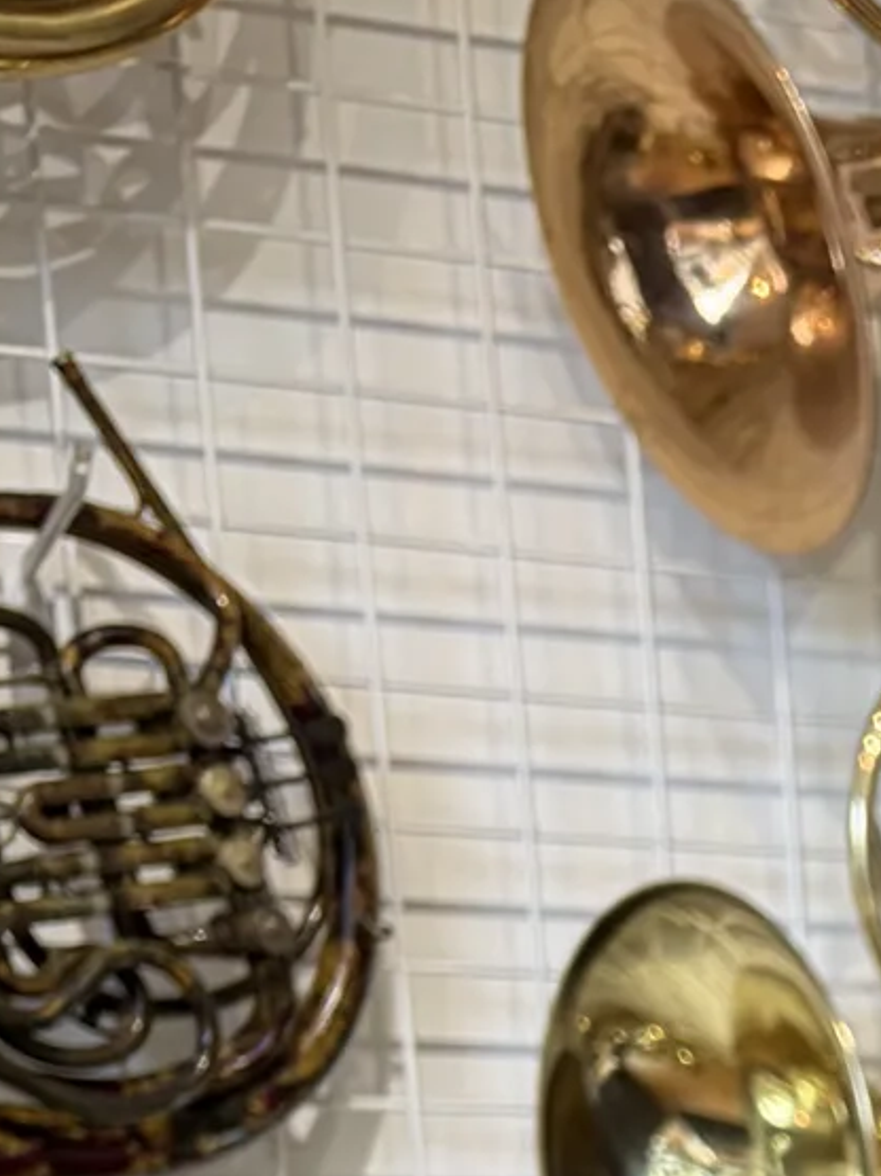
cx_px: 1912
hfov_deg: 10.9
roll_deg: +0.6
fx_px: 4074
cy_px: 2242
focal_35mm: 120
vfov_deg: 14.2
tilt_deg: -10.8
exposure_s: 1/120
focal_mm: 5.96
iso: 80
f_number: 1.6
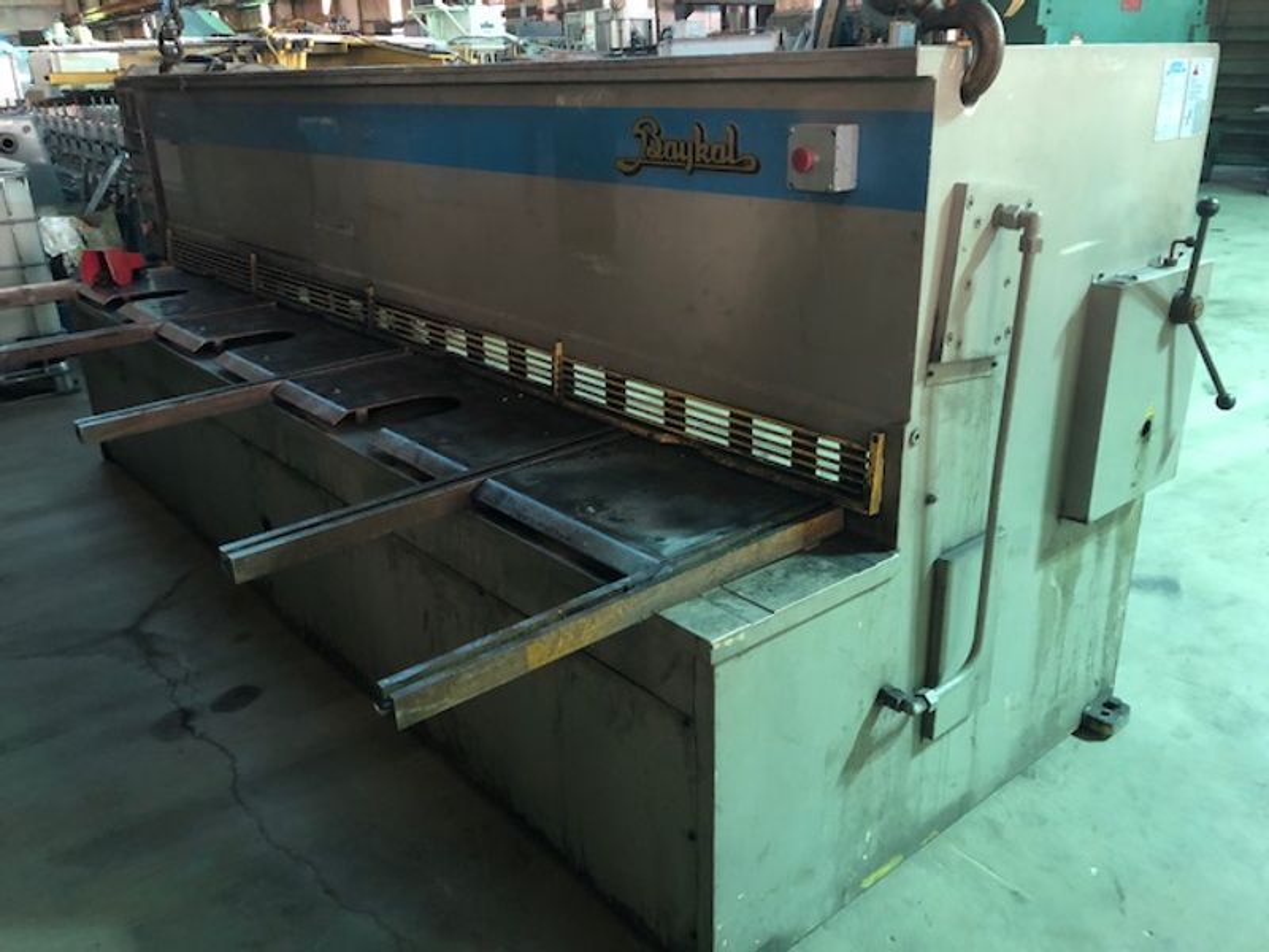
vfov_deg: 49.7
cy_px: 476
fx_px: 1026
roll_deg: +1.1
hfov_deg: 63.4
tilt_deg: -21.2
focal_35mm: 28
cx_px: 634
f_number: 1.8
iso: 100
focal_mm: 3.99
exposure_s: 1/4
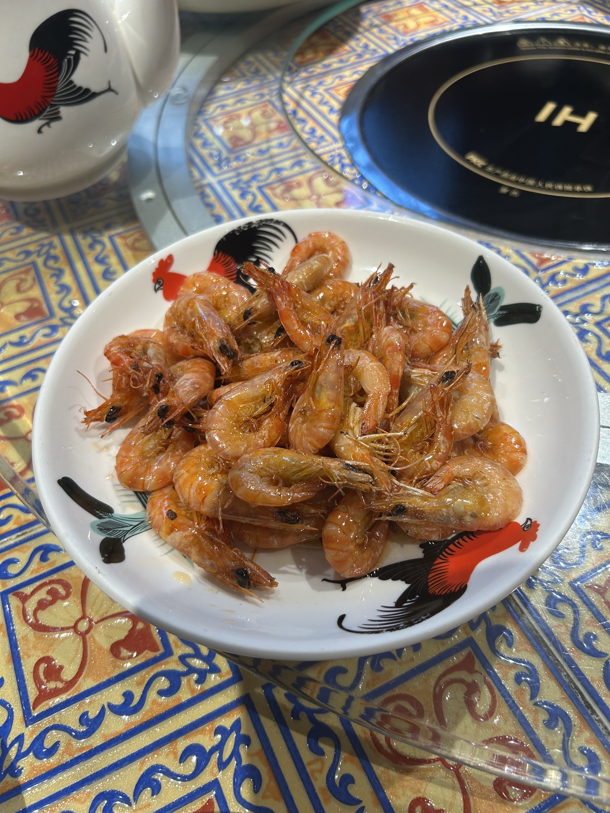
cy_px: 406
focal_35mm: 26
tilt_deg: -51.4
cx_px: 305
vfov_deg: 67.3
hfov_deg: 53.1
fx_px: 611
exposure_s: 1/100
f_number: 1.5
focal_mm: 5.7
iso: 50
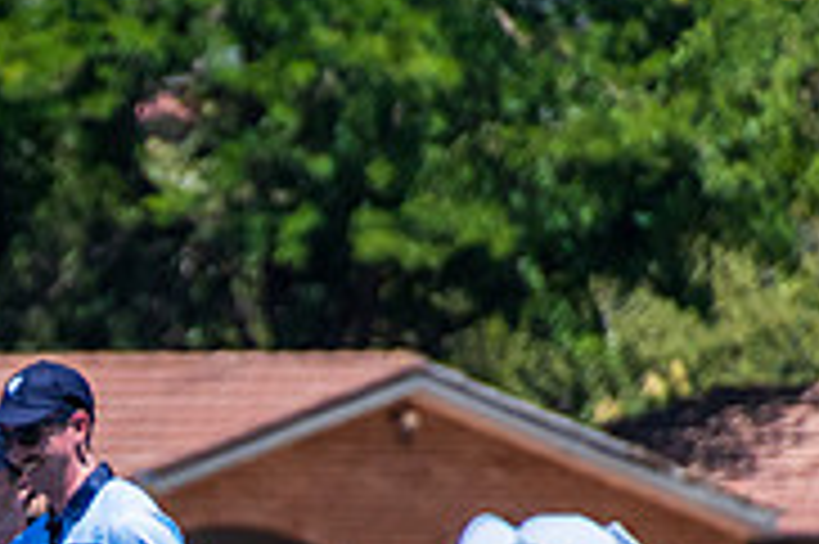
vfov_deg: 0.8
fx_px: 38457
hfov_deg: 1.2
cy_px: 832
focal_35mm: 1692
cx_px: -310
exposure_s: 1/3200
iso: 400
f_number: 6.3
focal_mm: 350
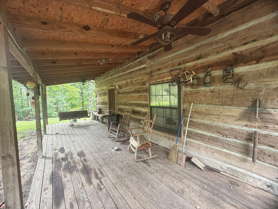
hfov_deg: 102.1
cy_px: 104
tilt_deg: -4.8
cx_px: 139
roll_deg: +0.6
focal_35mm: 14
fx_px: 112
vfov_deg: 85.7
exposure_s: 1/105
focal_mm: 2.22
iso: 320
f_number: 2.2
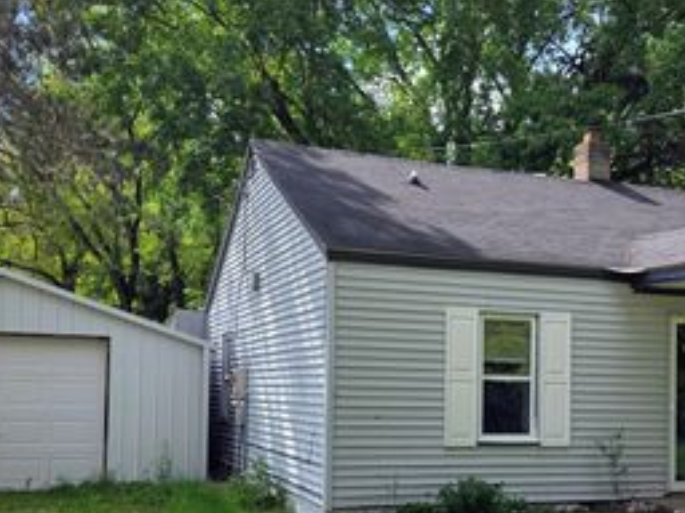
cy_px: 362
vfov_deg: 31.8
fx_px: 890
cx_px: 380
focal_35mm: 45
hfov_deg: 42.0
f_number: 1.7
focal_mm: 6.3
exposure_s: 1/3151
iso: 80
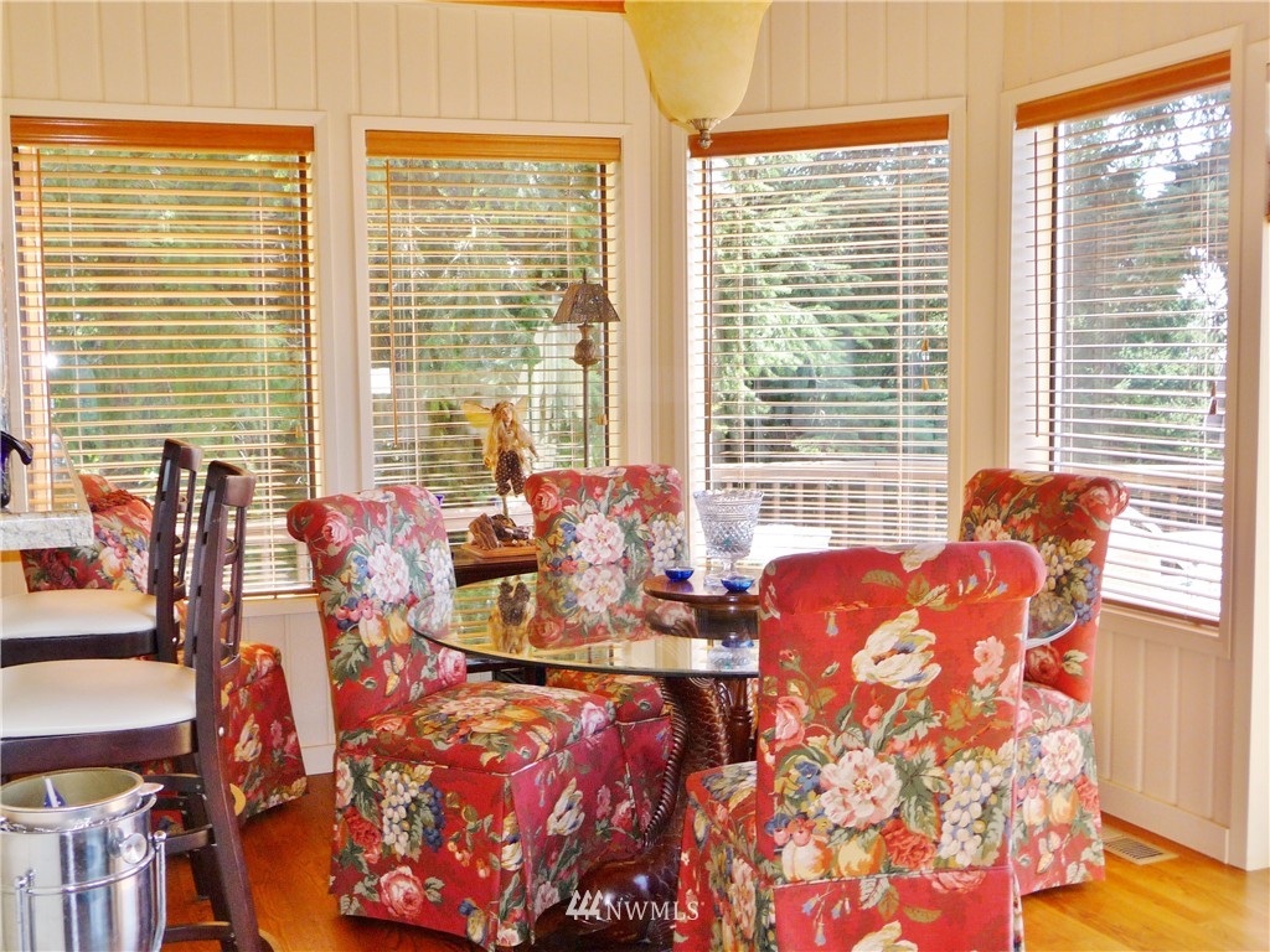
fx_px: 1468
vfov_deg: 36.0
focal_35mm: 40
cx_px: 635
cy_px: 476
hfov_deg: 46.8
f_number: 3.9
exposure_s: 1/50
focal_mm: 6.7
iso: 100
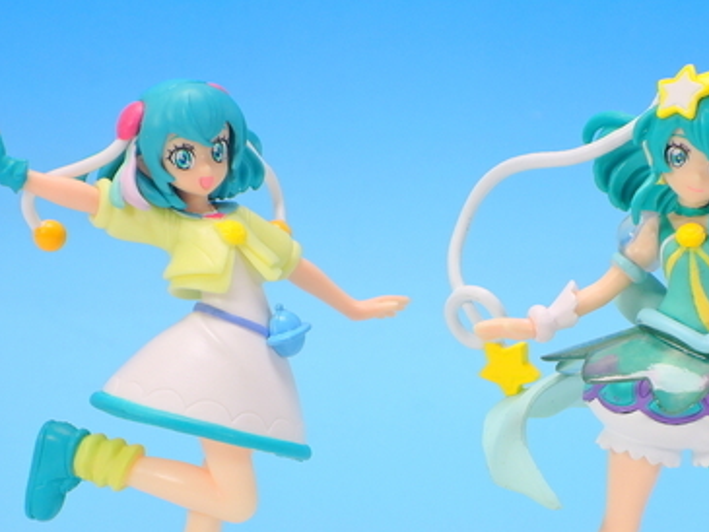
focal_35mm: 197
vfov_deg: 7.5
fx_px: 4036
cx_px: 439
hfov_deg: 10.0
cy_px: 400
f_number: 5.6
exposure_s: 1/1.6
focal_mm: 25.5
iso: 80
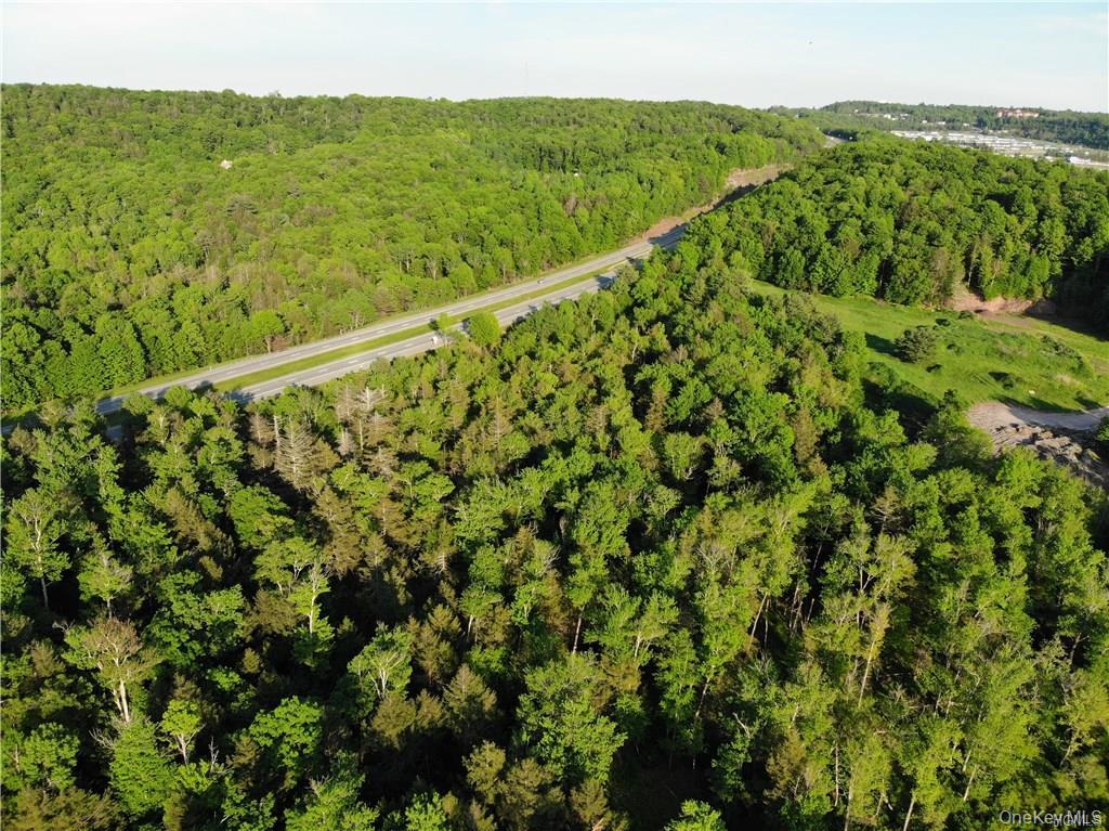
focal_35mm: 24
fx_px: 769
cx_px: 554
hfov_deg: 71.6
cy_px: 416
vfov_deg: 56.8
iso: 105
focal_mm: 4.5
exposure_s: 1/438
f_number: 2.8
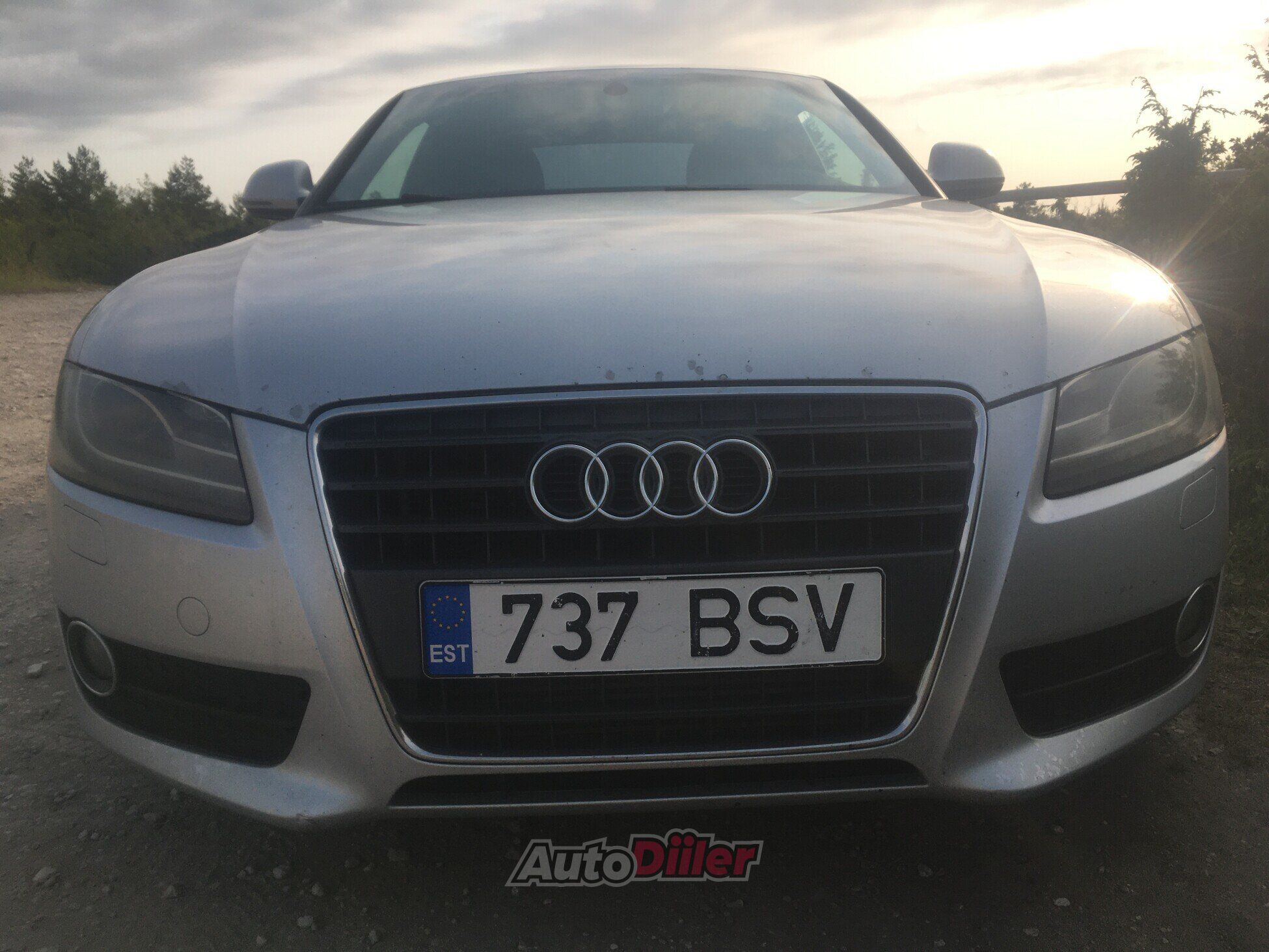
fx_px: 1063
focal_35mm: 29
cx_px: 634
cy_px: 476
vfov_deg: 48.2
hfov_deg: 61.7
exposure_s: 1/1603
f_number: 2.2
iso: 25
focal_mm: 4.15
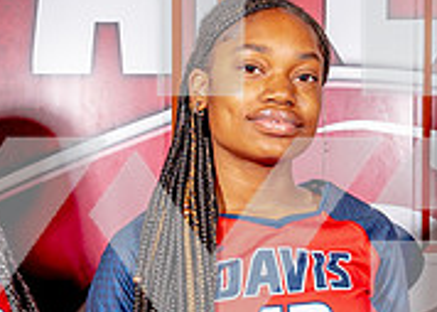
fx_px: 1104
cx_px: 243
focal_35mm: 89
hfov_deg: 22.4
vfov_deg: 15.9
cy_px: 287
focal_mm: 24
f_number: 8
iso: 100
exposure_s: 1/125
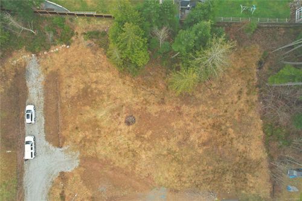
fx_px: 184
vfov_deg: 57.2
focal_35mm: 22
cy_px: 100
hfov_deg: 78.6
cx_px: 151
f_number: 2.8
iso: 100
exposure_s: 1/240
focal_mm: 8.38
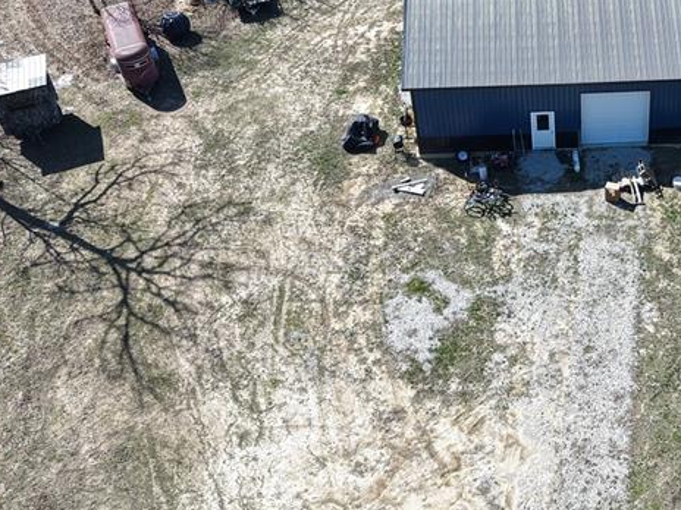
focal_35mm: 53
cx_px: 615
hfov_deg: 34.2
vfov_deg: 27.1
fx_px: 1043
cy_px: 111
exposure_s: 1/250
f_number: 1.8
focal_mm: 8.67
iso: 110
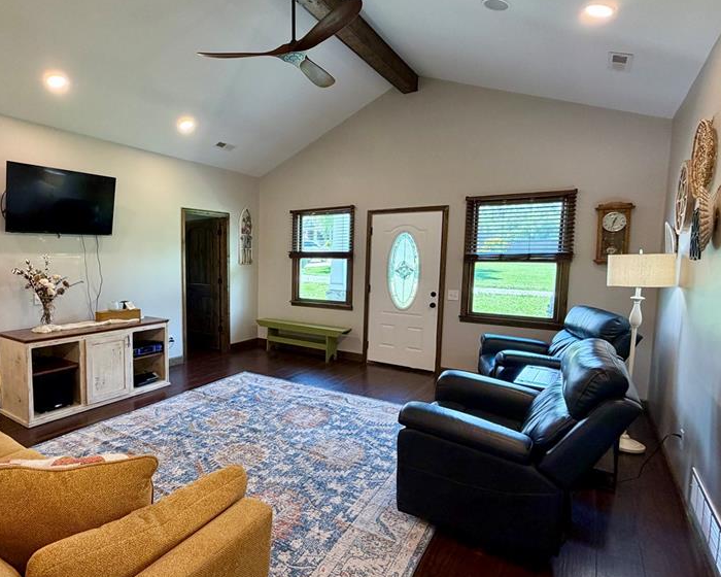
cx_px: 260
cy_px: 292
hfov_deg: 78.5
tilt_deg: -4.9
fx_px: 427
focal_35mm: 20
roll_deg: -0.9
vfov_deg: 68.1
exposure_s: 1/60
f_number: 2.2
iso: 200
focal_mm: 2.22
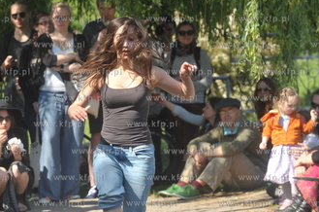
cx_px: 131
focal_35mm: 207
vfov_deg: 6.6
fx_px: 1831
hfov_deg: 10.0
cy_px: 85
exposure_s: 1/640
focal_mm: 170
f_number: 7.1
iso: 400
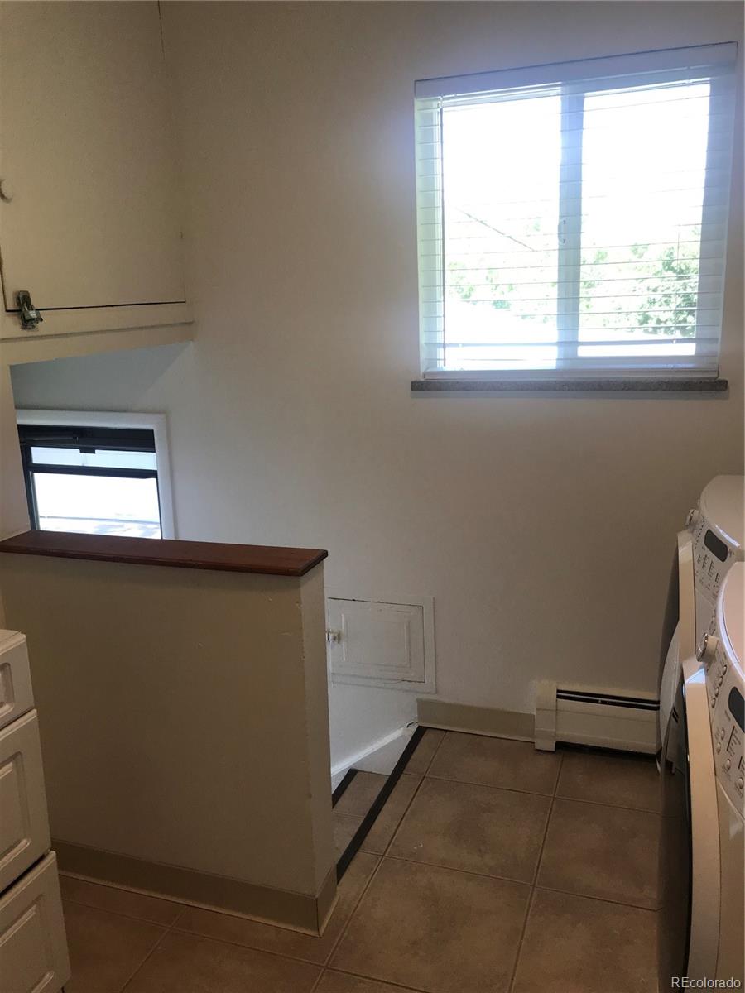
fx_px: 803
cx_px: 372
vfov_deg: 63.4
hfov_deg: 49.7
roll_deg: +2.4
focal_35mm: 28
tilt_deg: -13.4
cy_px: 496
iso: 40
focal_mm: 3.99
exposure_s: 1/120
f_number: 1.8
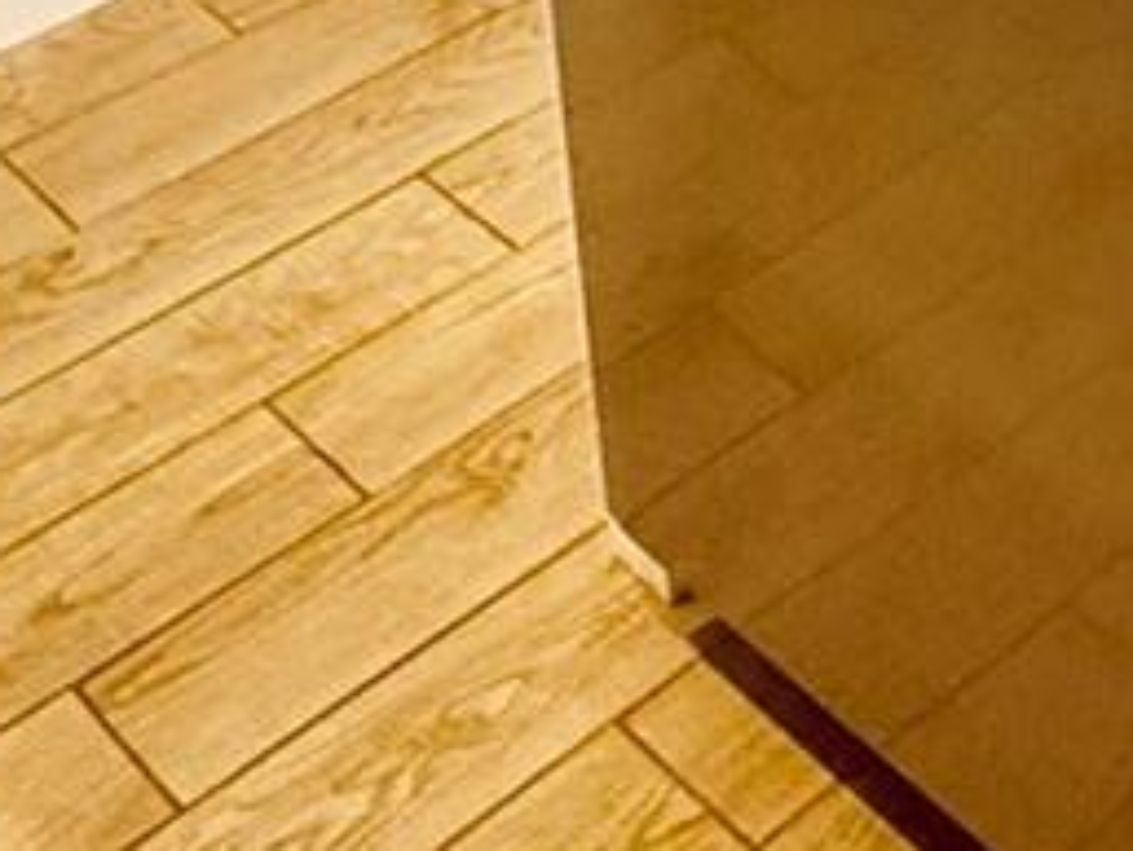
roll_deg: +0.5
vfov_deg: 13.2
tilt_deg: -12.8
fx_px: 2849
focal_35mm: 87
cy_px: -1120
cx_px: 1772
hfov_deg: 19.2
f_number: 2.2
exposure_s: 1/120
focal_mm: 2.22
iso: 250
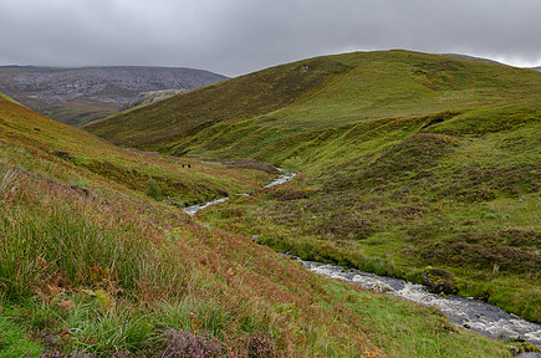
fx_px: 540
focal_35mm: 36
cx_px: 337
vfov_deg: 36.7
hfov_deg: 52.7
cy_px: 194
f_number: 5
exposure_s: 1/320
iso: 200
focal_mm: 18
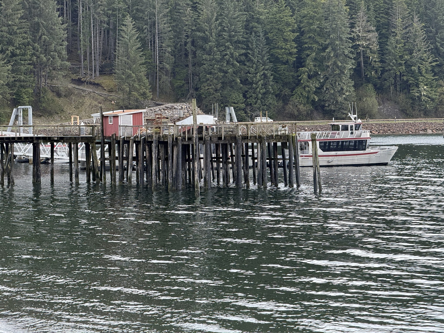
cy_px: 166
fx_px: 1539
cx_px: 222
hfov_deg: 16.4
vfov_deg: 12.3
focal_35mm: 120
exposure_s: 1/480
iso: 64
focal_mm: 15.66
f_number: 2.8
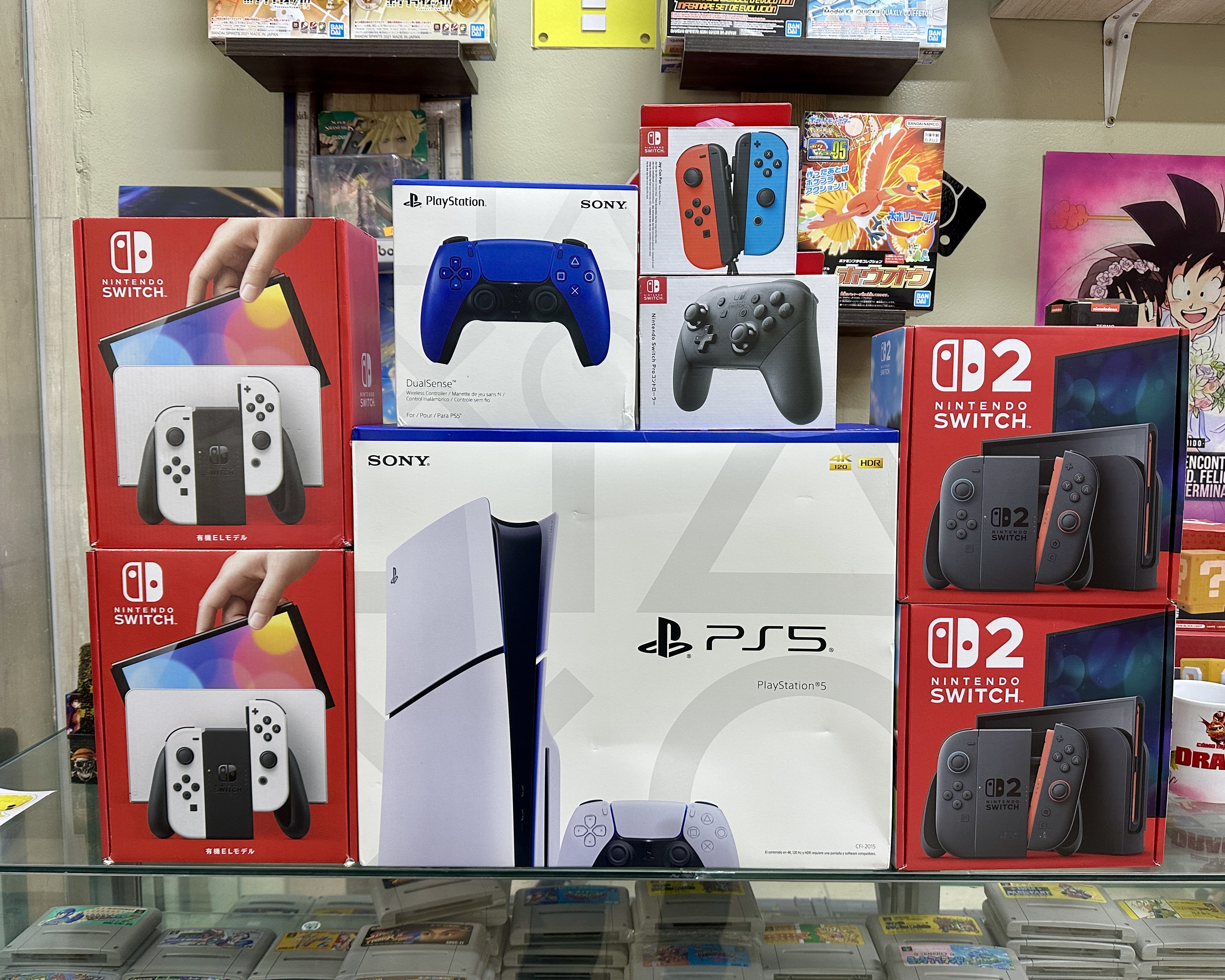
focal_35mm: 26
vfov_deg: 54.9
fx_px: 943
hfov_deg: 66.0
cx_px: 633
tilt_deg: -5.0
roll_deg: -0.6
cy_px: 481
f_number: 1.78
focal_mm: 6.86
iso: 200
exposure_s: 1/120
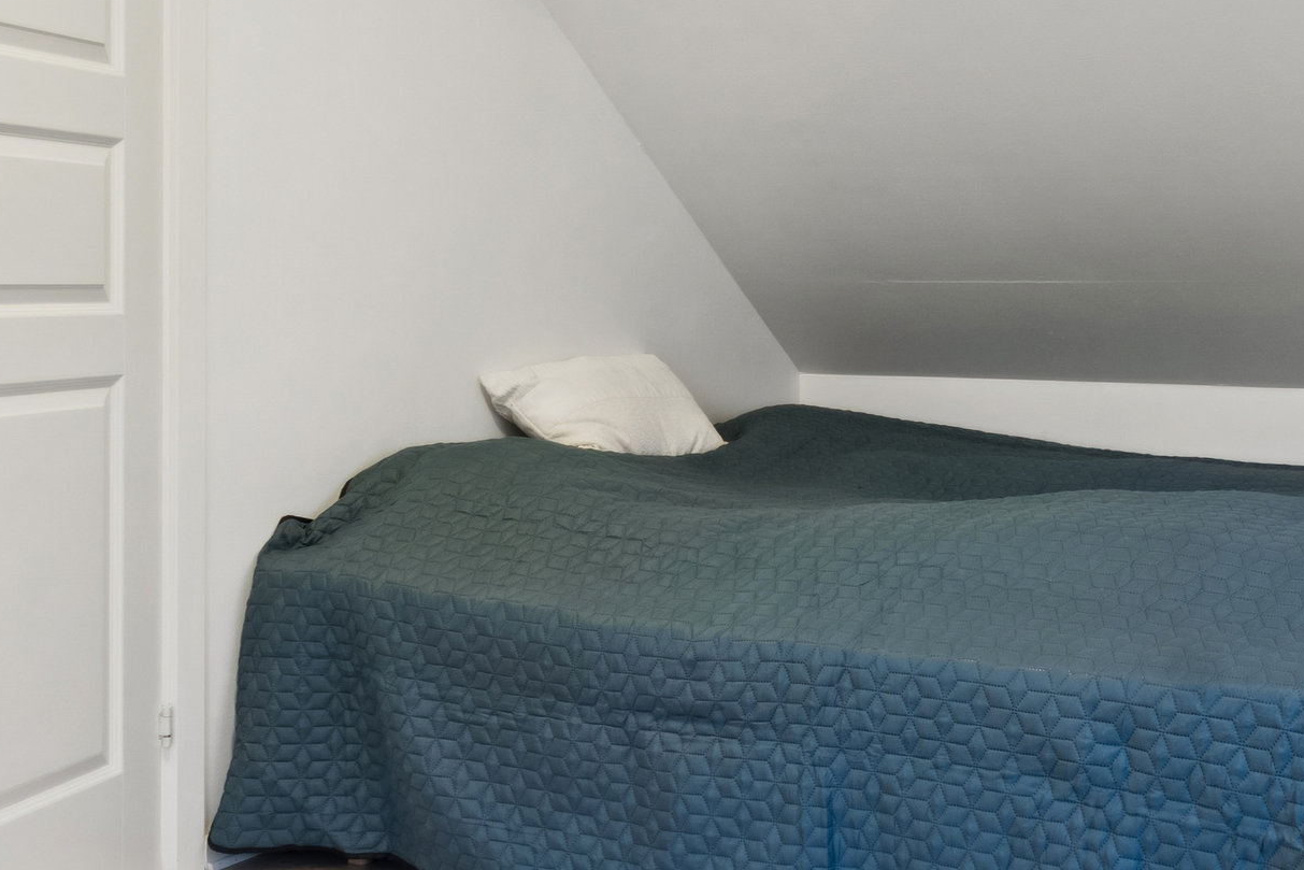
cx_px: 978
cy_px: 302
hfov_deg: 39.8
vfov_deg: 27.8
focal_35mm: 48
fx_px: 1747
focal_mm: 13
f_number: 8
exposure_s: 1/2.5
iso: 200
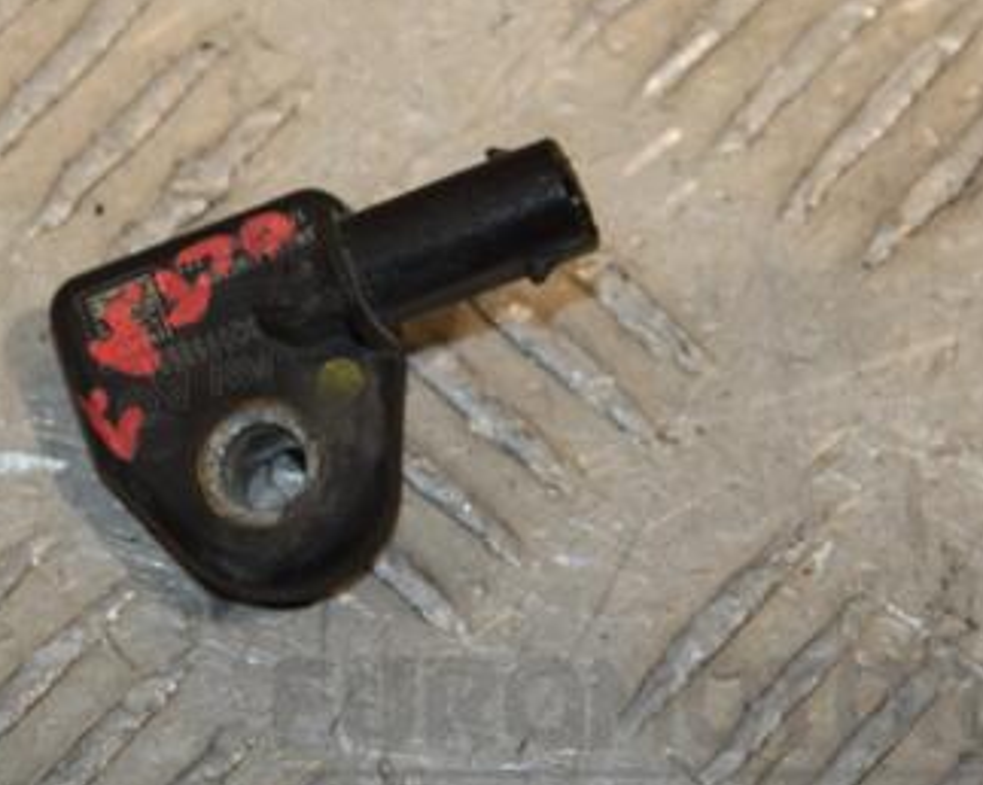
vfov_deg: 5.6
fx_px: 7992
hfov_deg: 7.0
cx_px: 216
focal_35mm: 275
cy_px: 298
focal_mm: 105
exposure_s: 1/200
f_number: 9
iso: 800
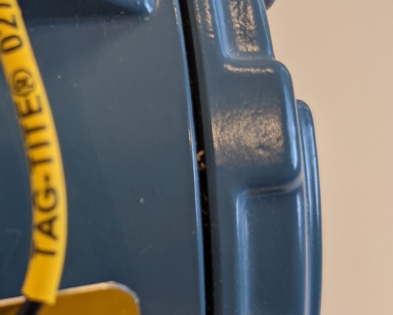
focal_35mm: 63
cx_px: 53
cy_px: 200
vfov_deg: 24.1
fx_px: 733
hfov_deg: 29.0
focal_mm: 4.38
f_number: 1.73
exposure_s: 1/60
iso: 78
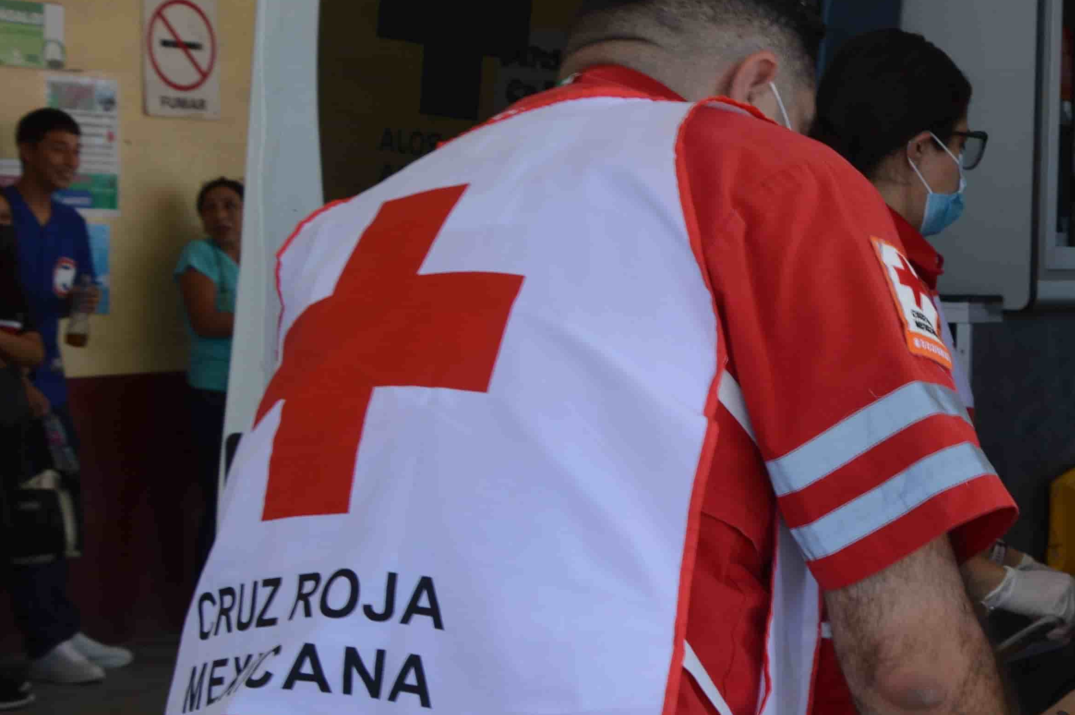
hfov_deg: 20.9
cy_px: 394
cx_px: 1173
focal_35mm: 93
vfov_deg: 14.7
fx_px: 2774
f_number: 6.3
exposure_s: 1/160
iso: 100
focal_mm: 24
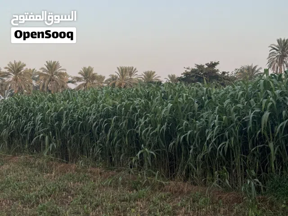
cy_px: 108
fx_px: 399
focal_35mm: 48
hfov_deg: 39.7
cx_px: 144
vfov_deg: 30.3
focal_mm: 6.76
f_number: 1.78
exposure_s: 1/582
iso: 64
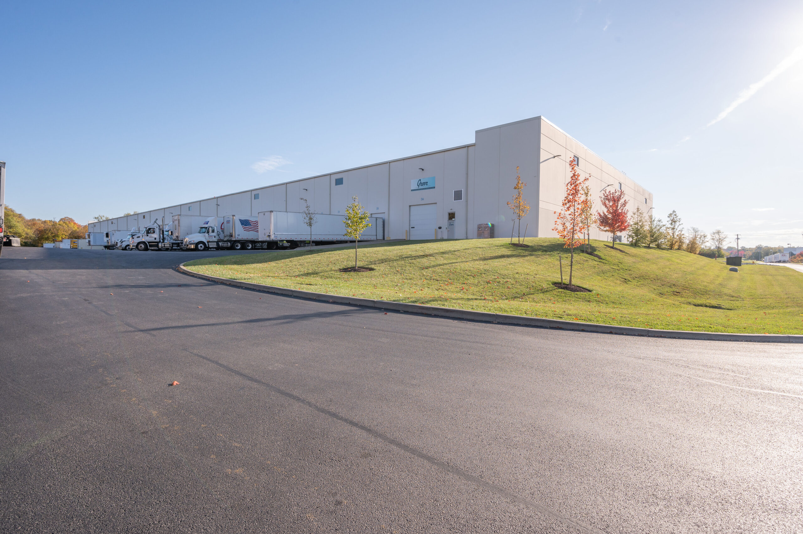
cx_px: 402
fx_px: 390
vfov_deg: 68.8
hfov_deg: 91.7
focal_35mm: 18
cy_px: 267
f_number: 9
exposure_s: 1/400
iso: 250
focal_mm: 17.5
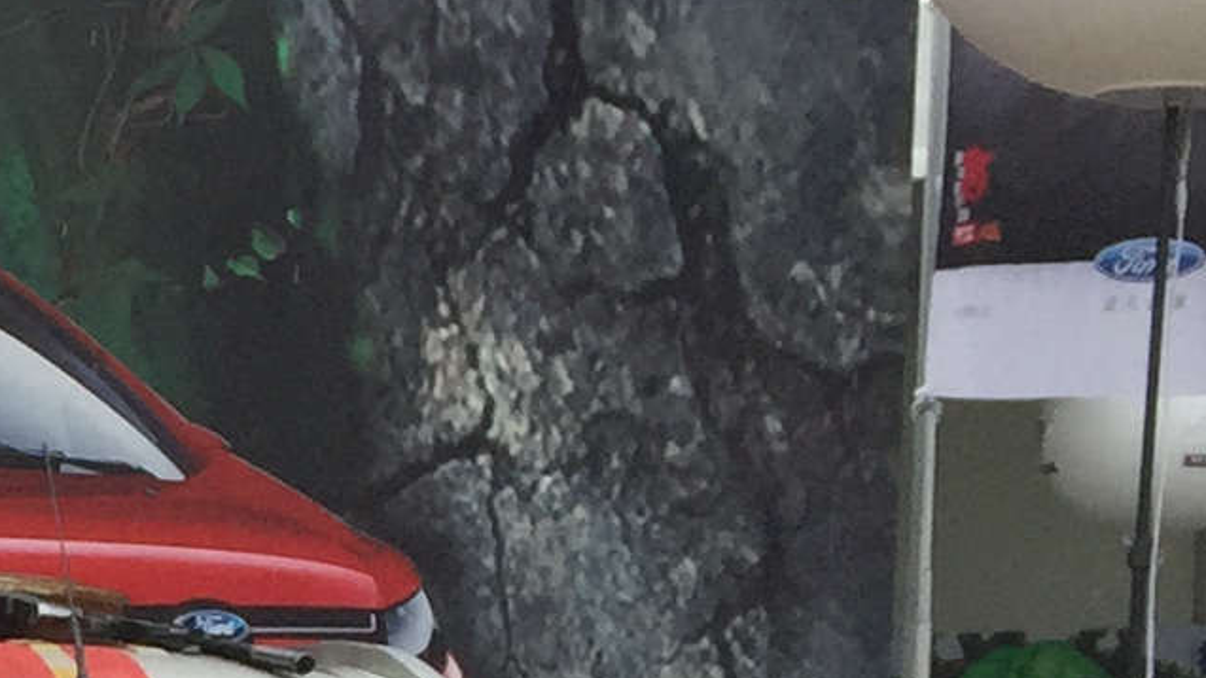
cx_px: -1657
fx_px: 5179
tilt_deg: -5.3
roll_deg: -2.8
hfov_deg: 11.2
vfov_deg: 7.4
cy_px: 811
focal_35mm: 162
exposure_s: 1/590
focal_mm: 4.15
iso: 32
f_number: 2.2
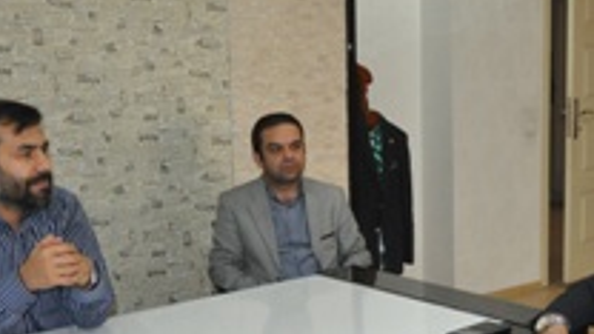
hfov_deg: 33.2
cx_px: 494
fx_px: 961
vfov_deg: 19.6
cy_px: 248
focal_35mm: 61
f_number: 3.5
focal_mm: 18
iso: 800
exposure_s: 1/80
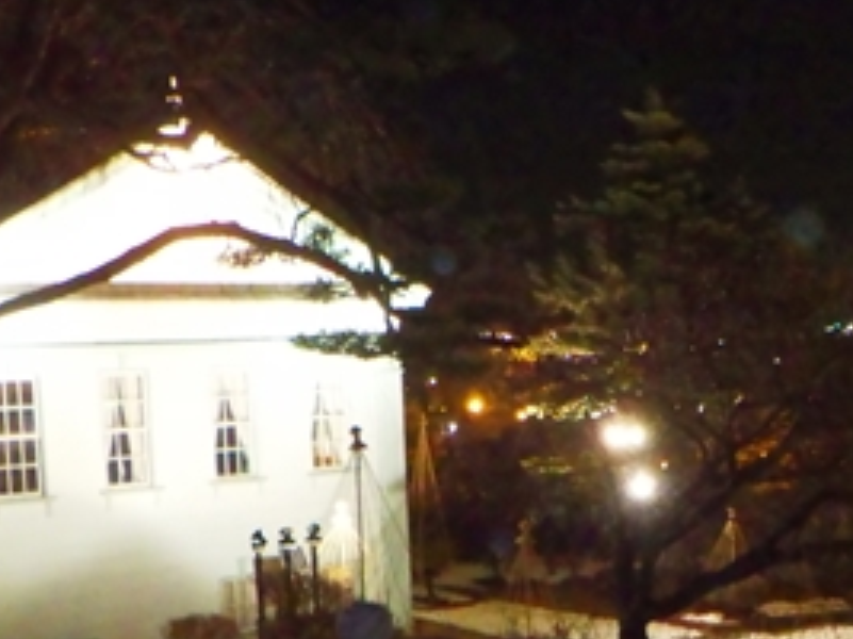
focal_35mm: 66
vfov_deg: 21.7
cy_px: 572
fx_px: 1626
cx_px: 706
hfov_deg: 28.6
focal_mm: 5
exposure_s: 1/8
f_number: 3.5
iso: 1600
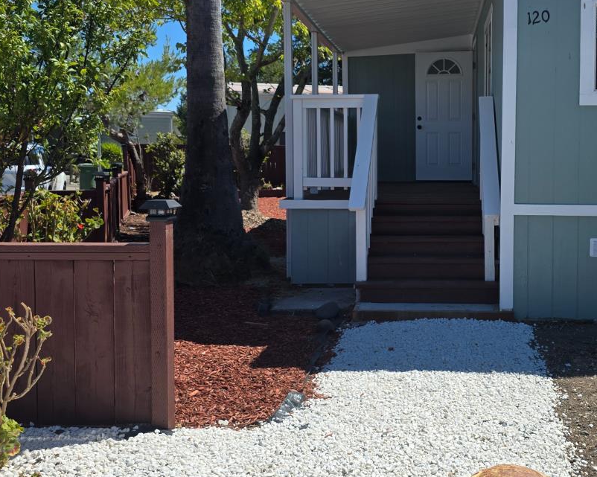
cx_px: 430
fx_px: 742
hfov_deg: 42.8
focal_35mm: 42
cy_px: 212
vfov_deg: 35.6
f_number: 1.7
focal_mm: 6.3
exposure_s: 1/944
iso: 12
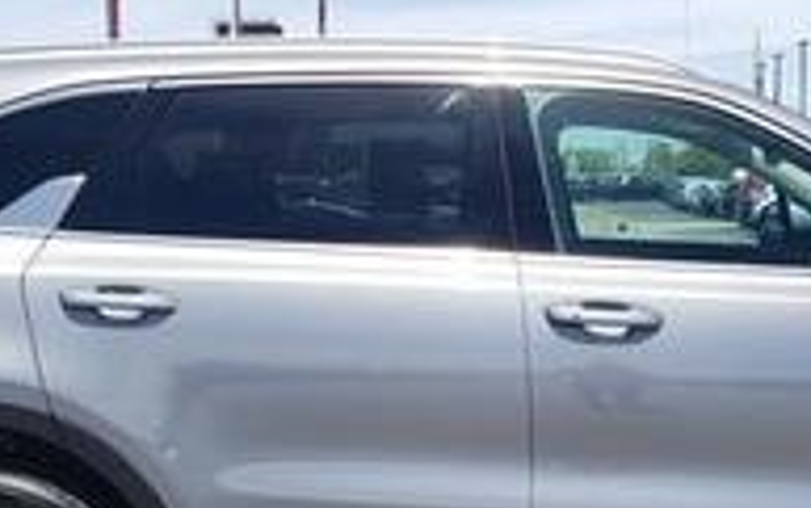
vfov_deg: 18.0
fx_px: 1593
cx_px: 567
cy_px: 407
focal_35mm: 72
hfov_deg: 28.3
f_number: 2.4
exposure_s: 1/1024
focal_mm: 4.3
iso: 50
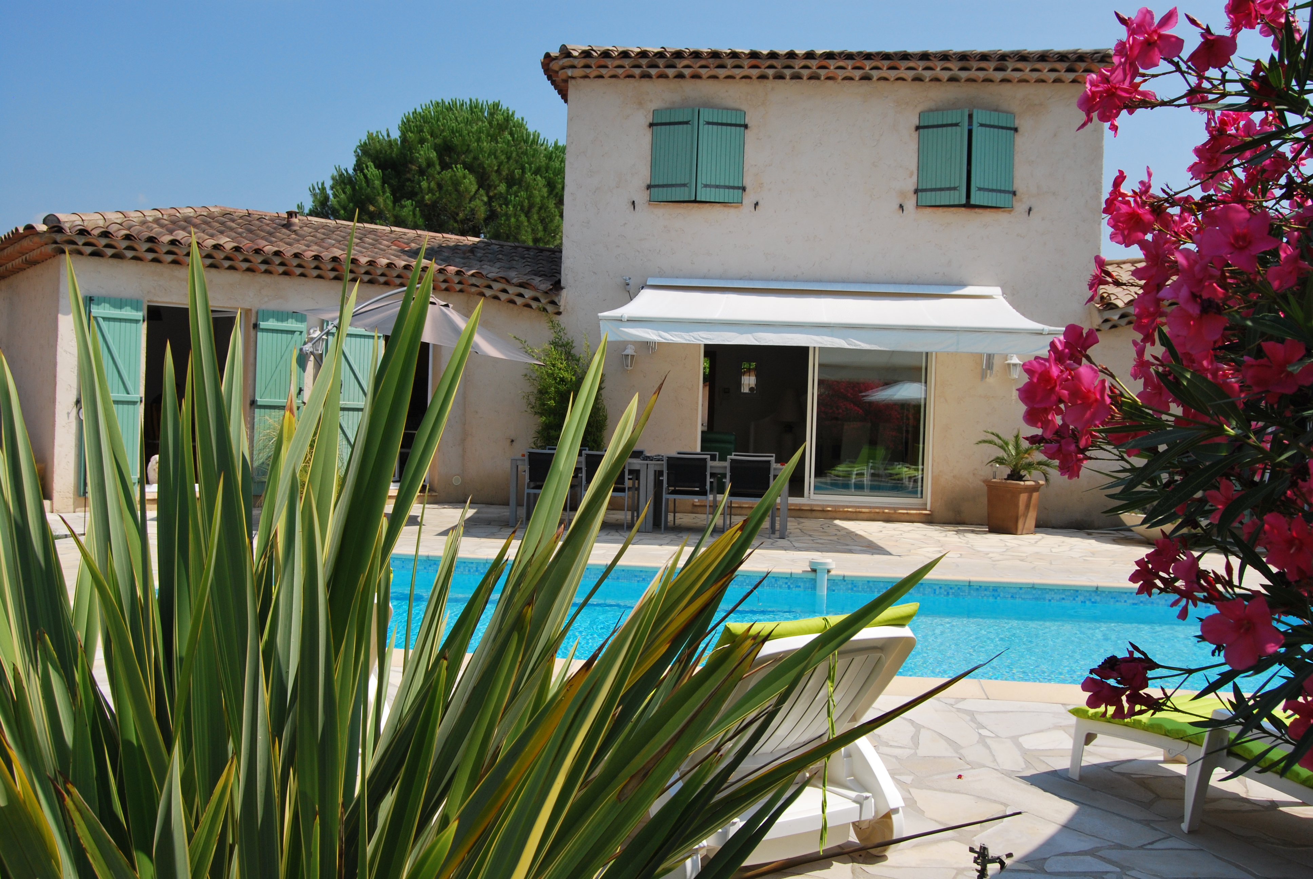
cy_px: 440
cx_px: 656
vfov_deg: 40.1
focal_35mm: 33
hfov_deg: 57.2
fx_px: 1205
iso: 200
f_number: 10
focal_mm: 22
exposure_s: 1/400
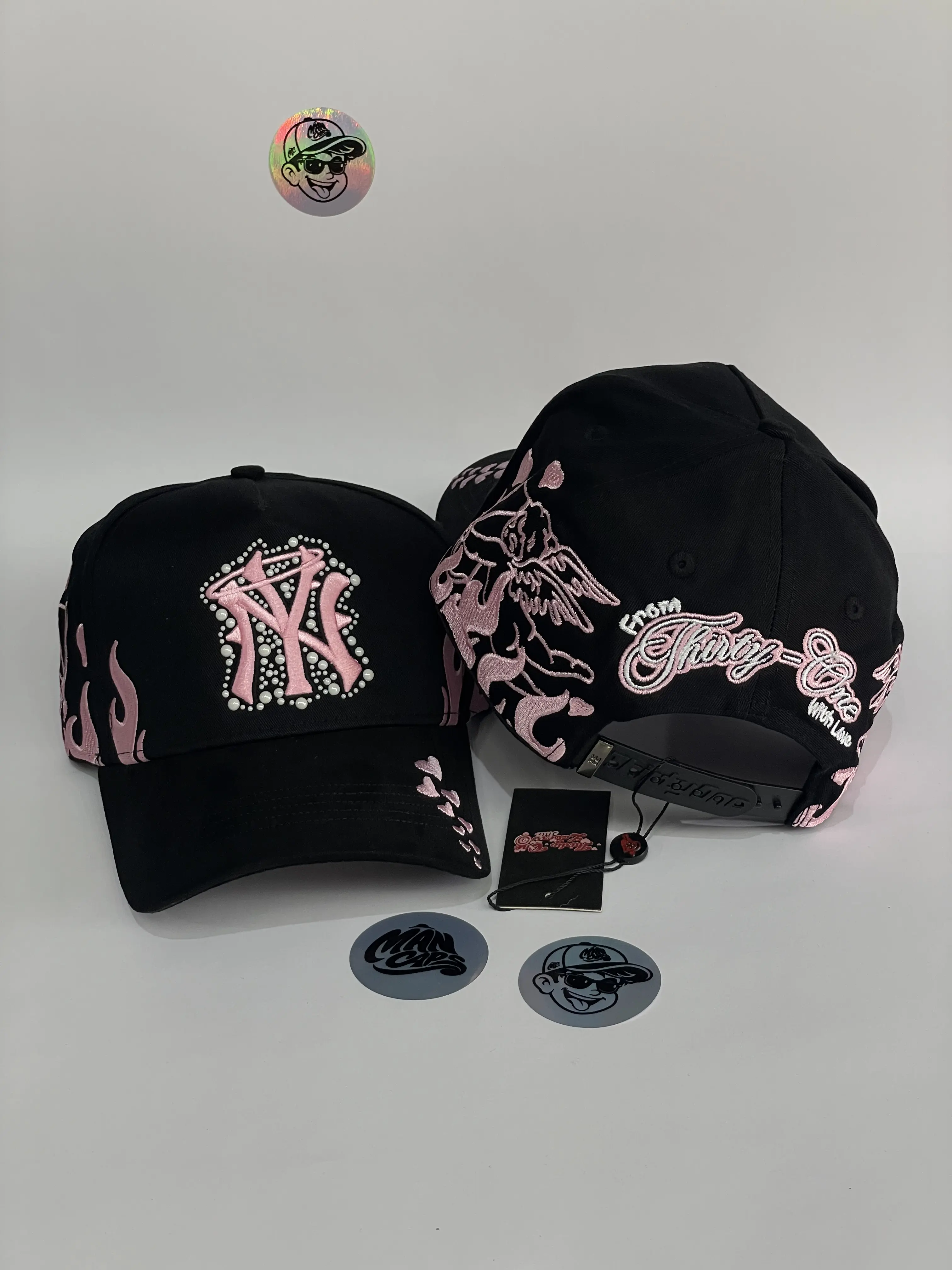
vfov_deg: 36.8
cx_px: 476
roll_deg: +2.3
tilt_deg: -27.5
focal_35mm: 52
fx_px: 1907
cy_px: 635
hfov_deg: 28.0
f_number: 2
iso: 160
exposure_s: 1/120
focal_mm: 6
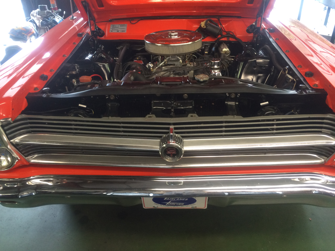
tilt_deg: -30.9
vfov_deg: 48.2
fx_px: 281
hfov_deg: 61.7
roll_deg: +2.3
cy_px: 126
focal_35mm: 29
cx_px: 168
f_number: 2.2
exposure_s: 1/30
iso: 125
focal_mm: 4.15
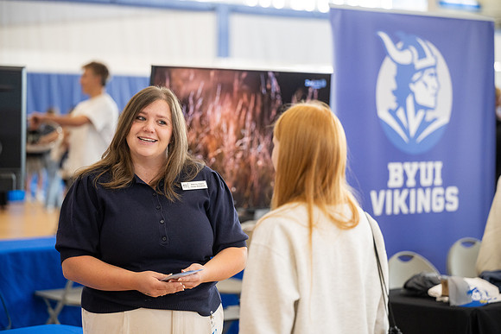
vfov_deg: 13.3
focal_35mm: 103
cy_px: 167
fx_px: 1434
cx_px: 250
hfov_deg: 19.8
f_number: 2.8
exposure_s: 1/320
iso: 1250
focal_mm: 103
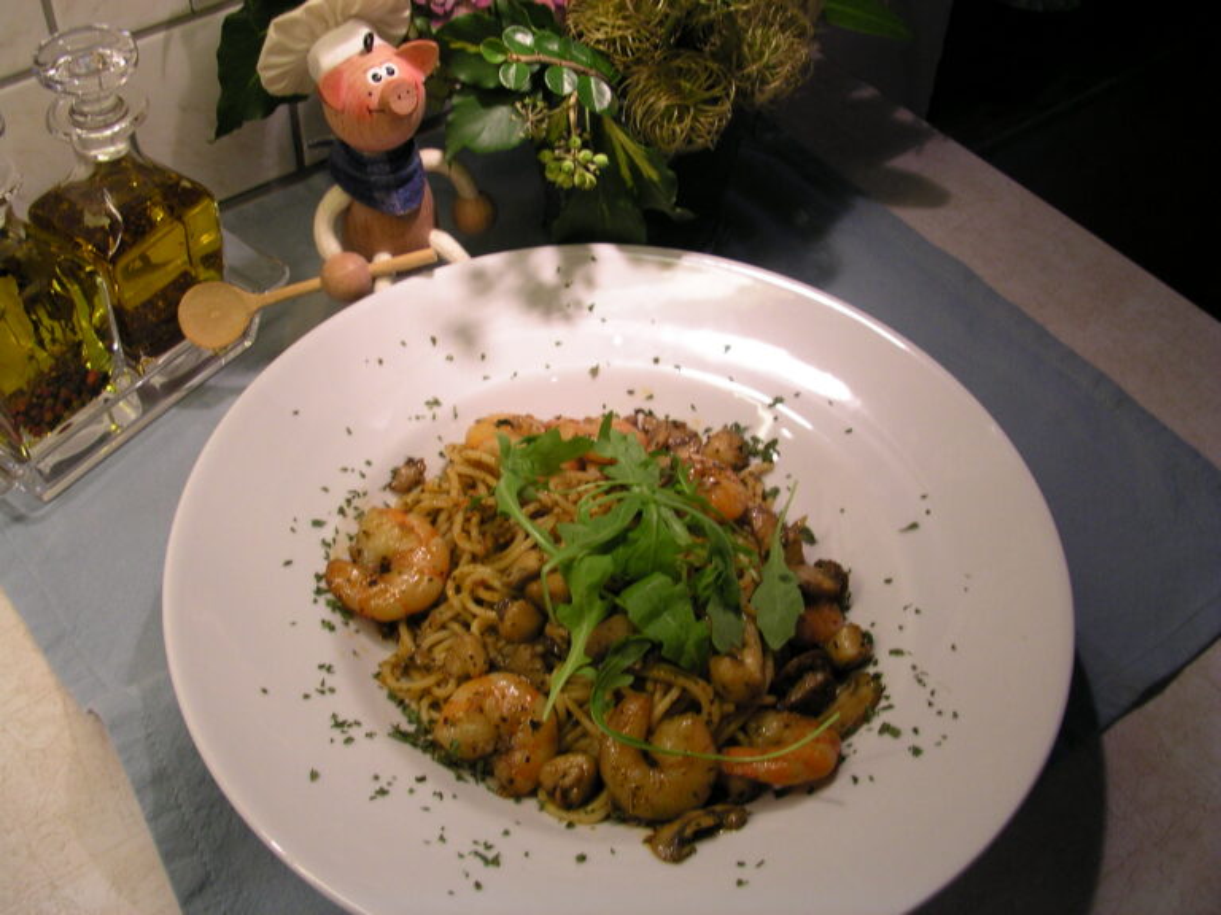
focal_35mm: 37
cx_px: 610
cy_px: 458
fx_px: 1305
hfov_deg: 50.1
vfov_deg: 38.7
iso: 100
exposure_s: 1/41.6
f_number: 2.7
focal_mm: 5.6
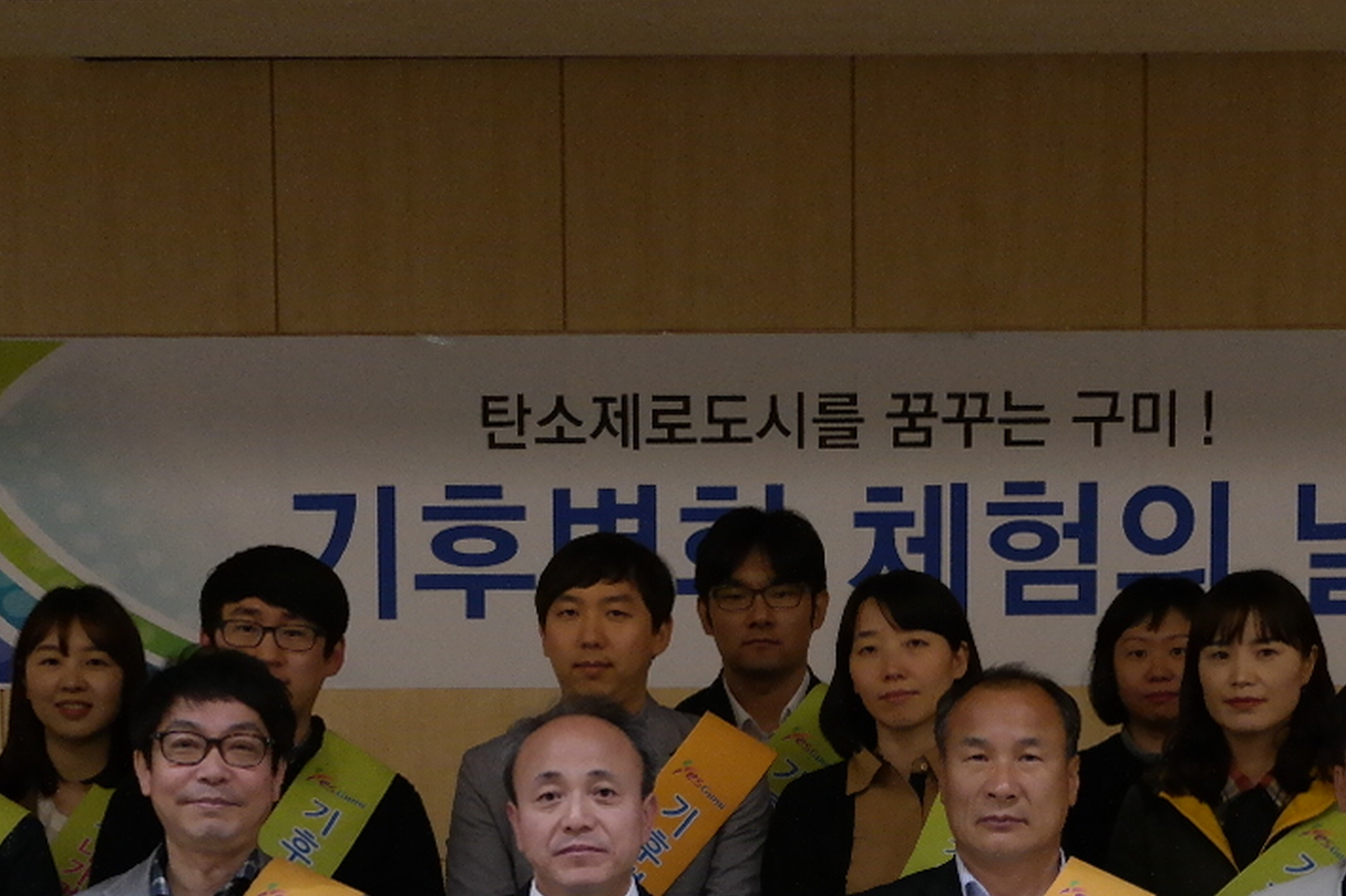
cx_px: 847
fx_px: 2729
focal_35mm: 73
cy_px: 998
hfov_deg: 27.6
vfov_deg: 18.0
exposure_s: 1/40
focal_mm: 20
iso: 1600
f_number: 3.5
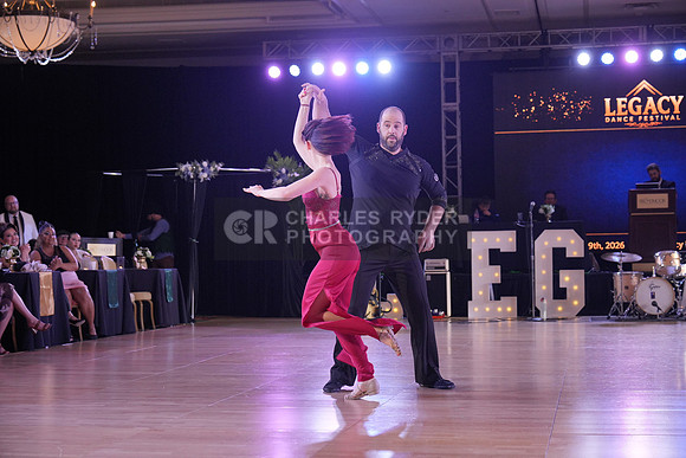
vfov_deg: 19.5
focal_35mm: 70
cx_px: 343
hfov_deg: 28.8
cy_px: 229
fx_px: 1334
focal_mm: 70
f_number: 4
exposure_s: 1/500
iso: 2000
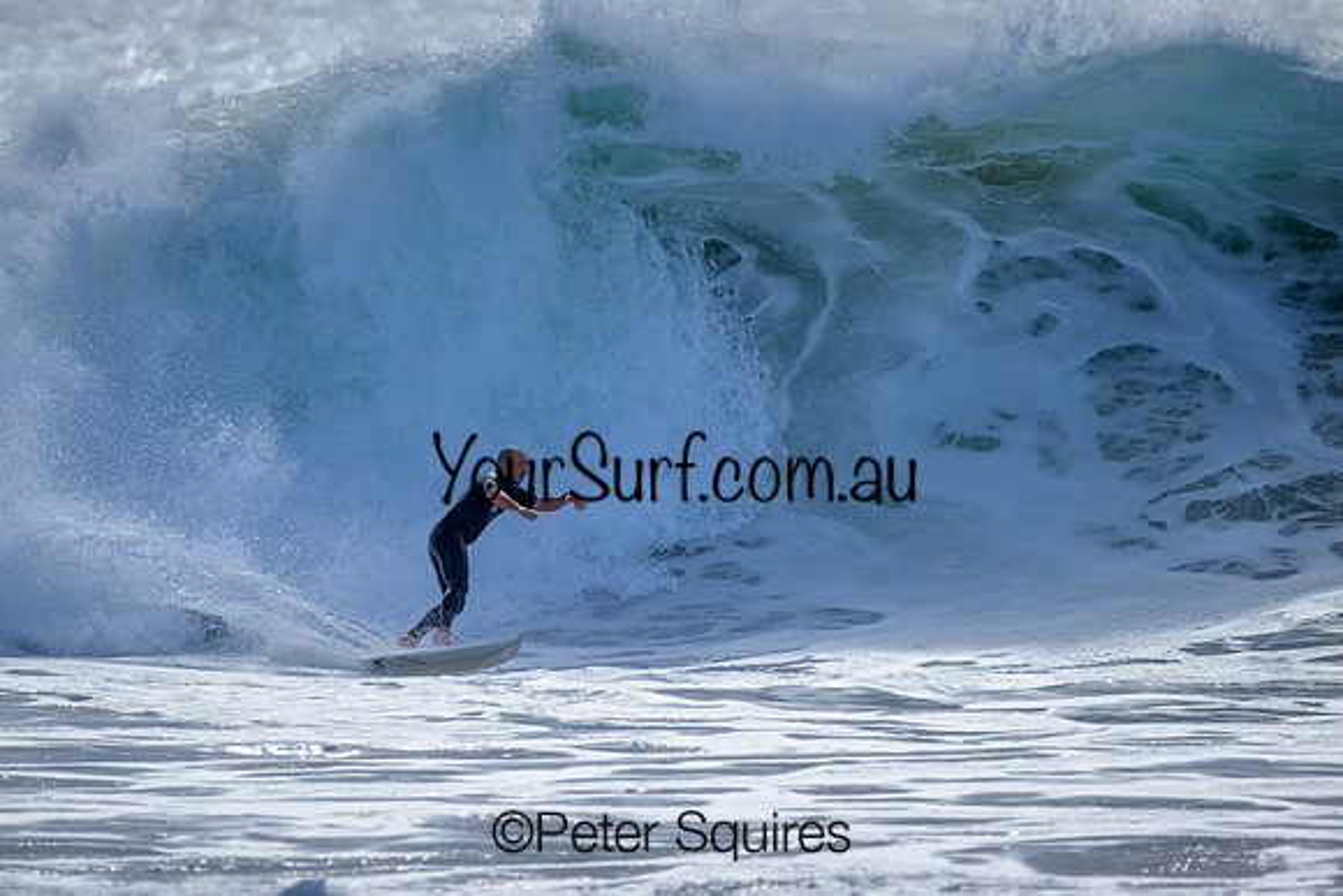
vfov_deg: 1.7
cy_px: 448
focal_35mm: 800
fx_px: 29850
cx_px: 672
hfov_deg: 2.6
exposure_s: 1/2000
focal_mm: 800
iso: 220
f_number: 6.3
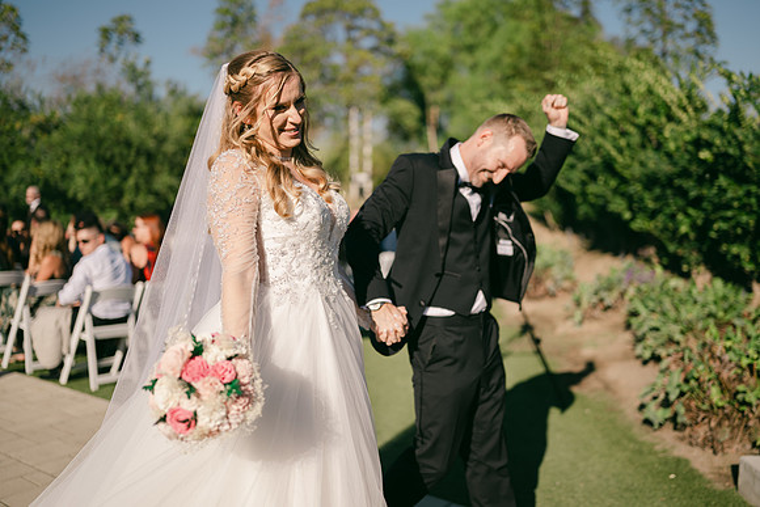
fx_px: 739
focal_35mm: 35
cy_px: 254
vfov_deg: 37.9
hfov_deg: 54.4
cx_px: 380
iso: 64
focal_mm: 35
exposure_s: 1/10000
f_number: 1.3
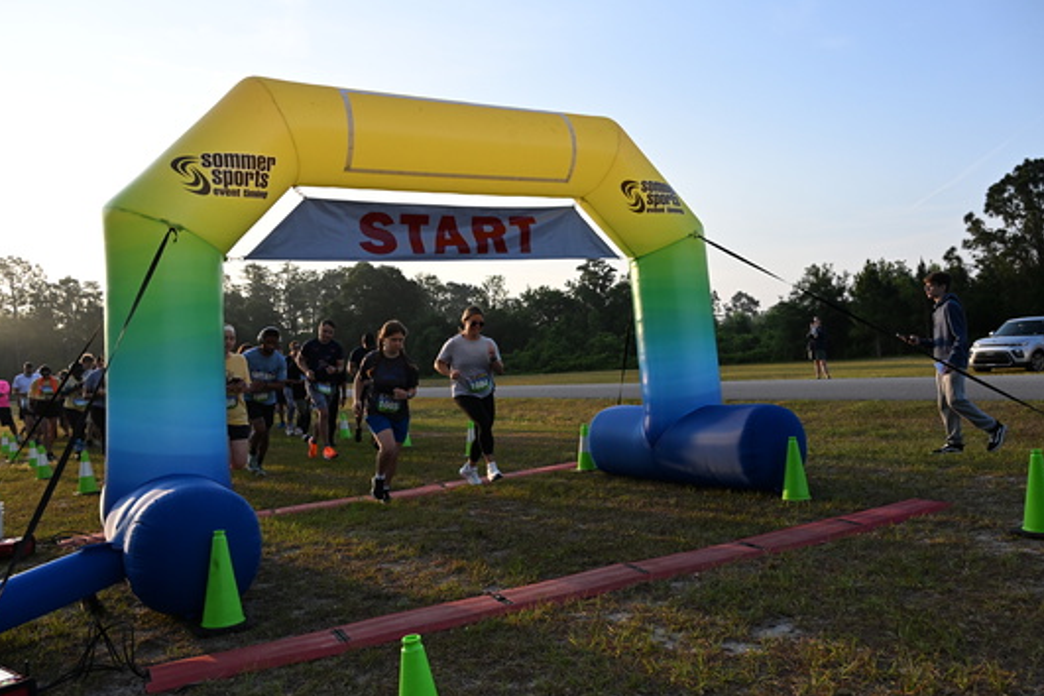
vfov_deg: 45.0
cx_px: 527
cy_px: 353
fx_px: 841
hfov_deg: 63.7
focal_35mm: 29
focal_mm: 28
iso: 1600
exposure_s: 1/1600
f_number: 8
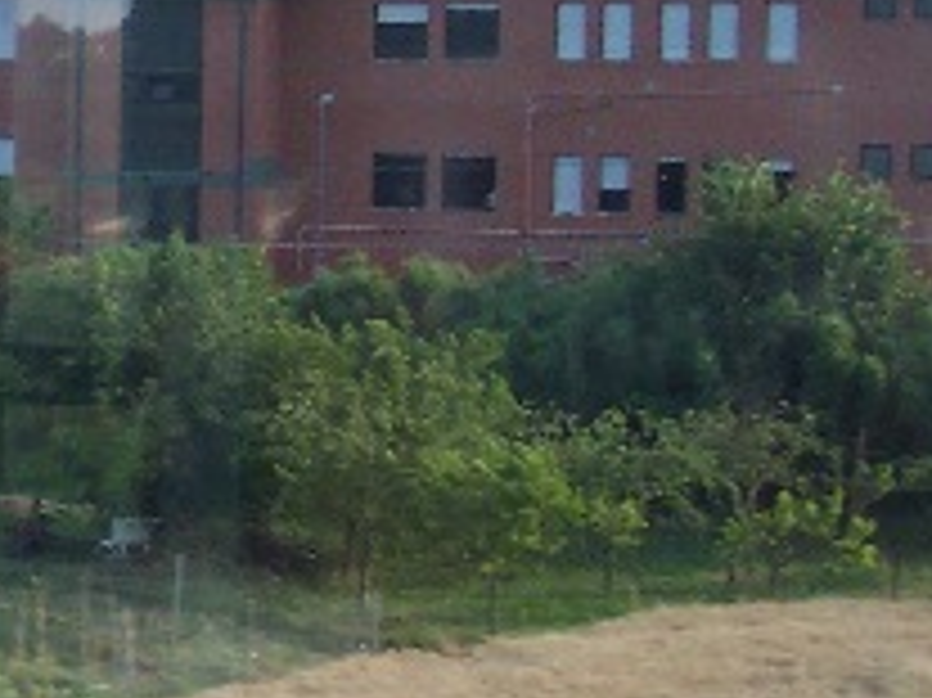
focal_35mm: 147
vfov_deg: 10.1
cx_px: -815
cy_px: 374
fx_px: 3956
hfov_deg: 12.2
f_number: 2.8
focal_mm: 8
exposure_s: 1/250
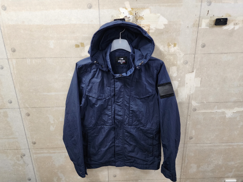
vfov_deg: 56.8
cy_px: 93
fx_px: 168
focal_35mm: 24
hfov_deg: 71.6
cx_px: 120
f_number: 1.8
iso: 250
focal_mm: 6.4
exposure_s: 1/120
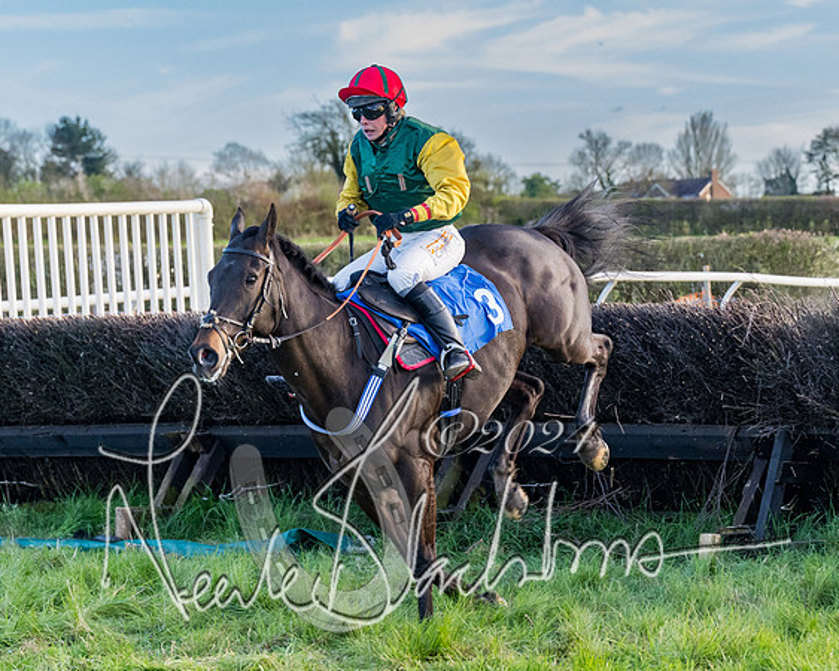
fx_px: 3572
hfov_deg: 13.4
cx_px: 542
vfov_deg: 10.7
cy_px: 333
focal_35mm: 144
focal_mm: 70
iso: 800
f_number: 4
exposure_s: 1/1000
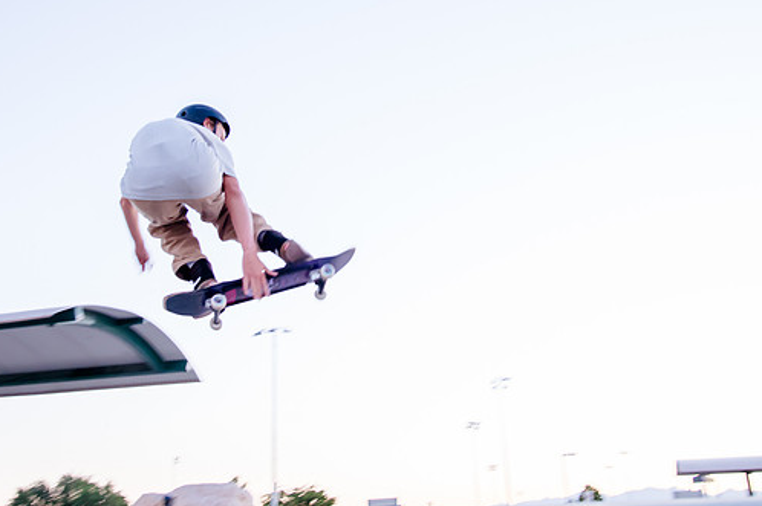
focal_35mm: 40
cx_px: 336
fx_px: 846
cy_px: 192
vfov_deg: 33.2
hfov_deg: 48.4
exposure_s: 1/160
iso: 1250
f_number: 4
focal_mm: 28
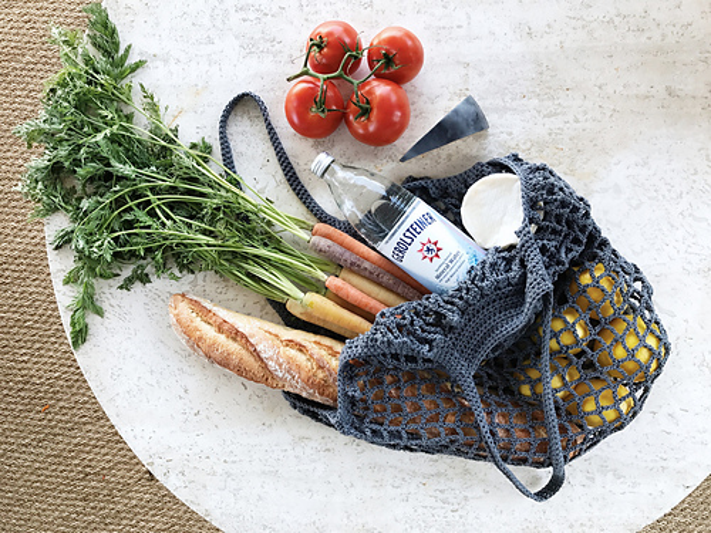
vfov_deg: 49.7
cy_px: 266
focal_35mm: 28
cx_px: 356
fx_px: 575
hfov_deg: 63.4
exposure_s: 1/120
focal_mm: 3.99
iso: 32
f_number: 1.8
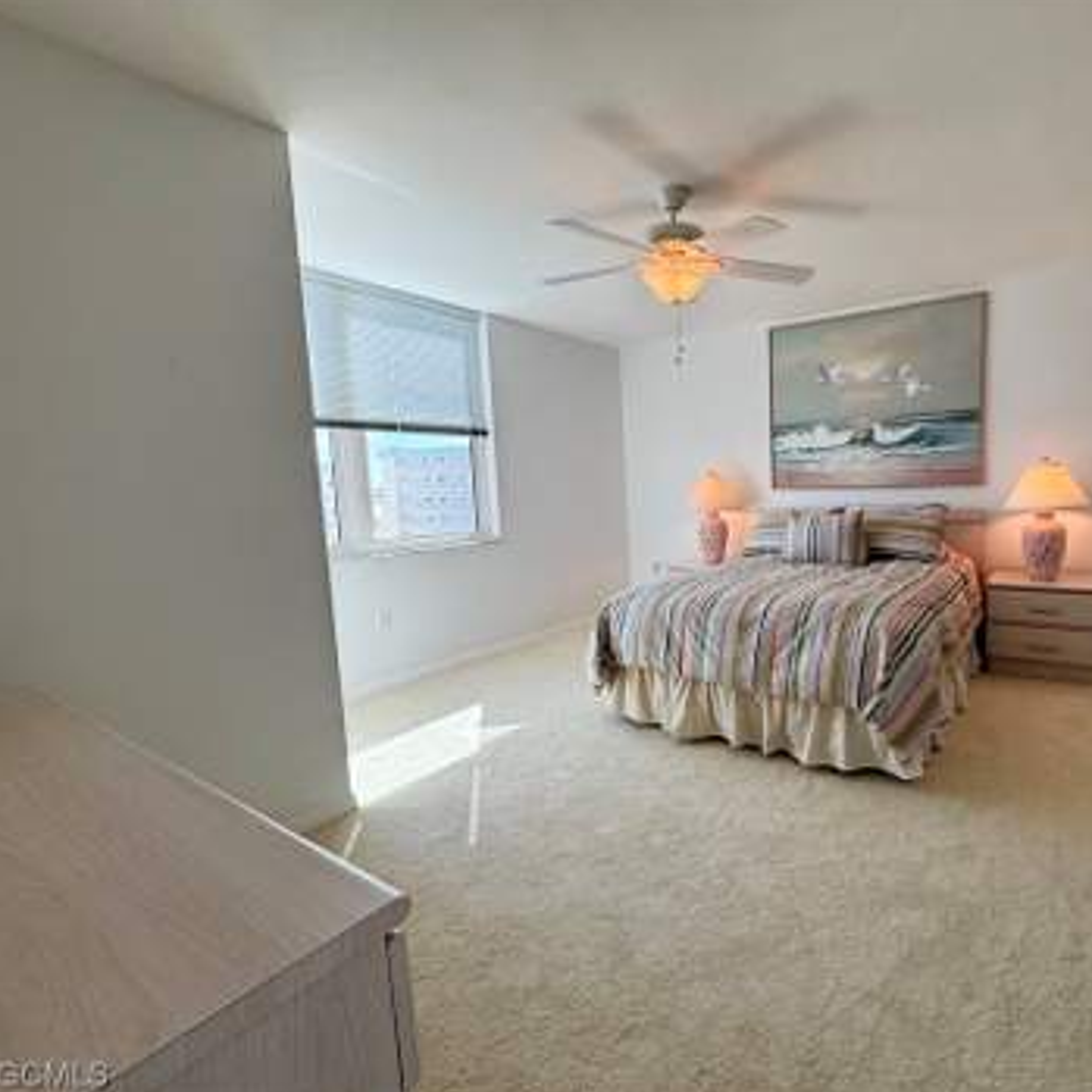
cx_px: 720
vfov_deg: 84.0
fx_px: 607
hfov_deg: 81.4
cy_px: 544
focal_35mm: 17
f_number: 2.2
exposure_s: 1/152
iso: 40
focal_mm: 2.22
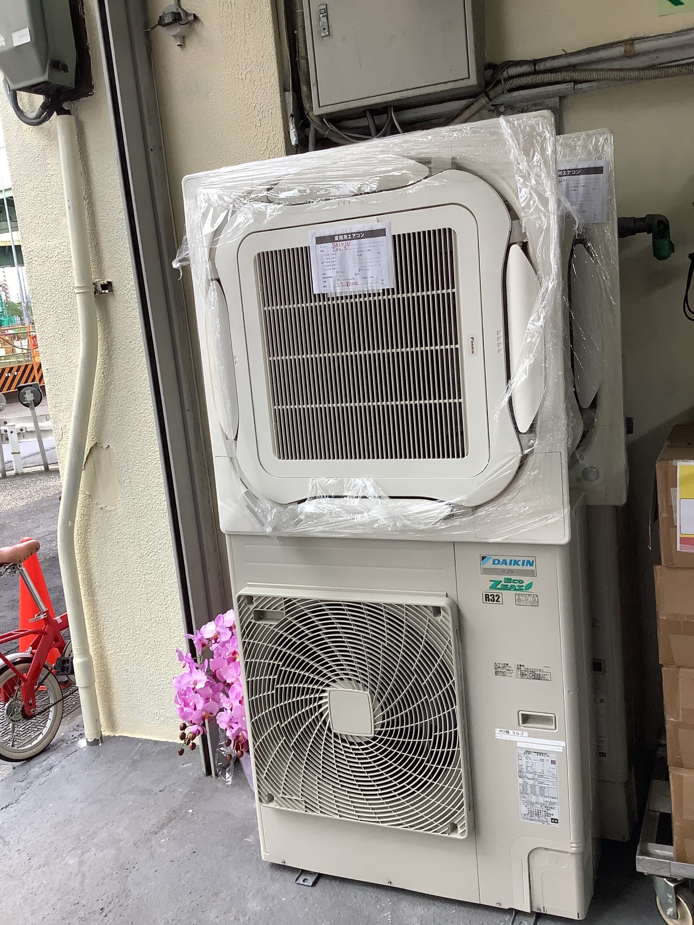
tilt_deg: -11.5
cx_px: 347
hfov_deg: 45.4
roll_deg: +3.5
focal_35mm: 31
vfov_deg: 58.4
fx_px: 829
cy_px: 462
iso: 80
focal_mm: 3.3
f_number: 2.4
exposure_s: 1/120
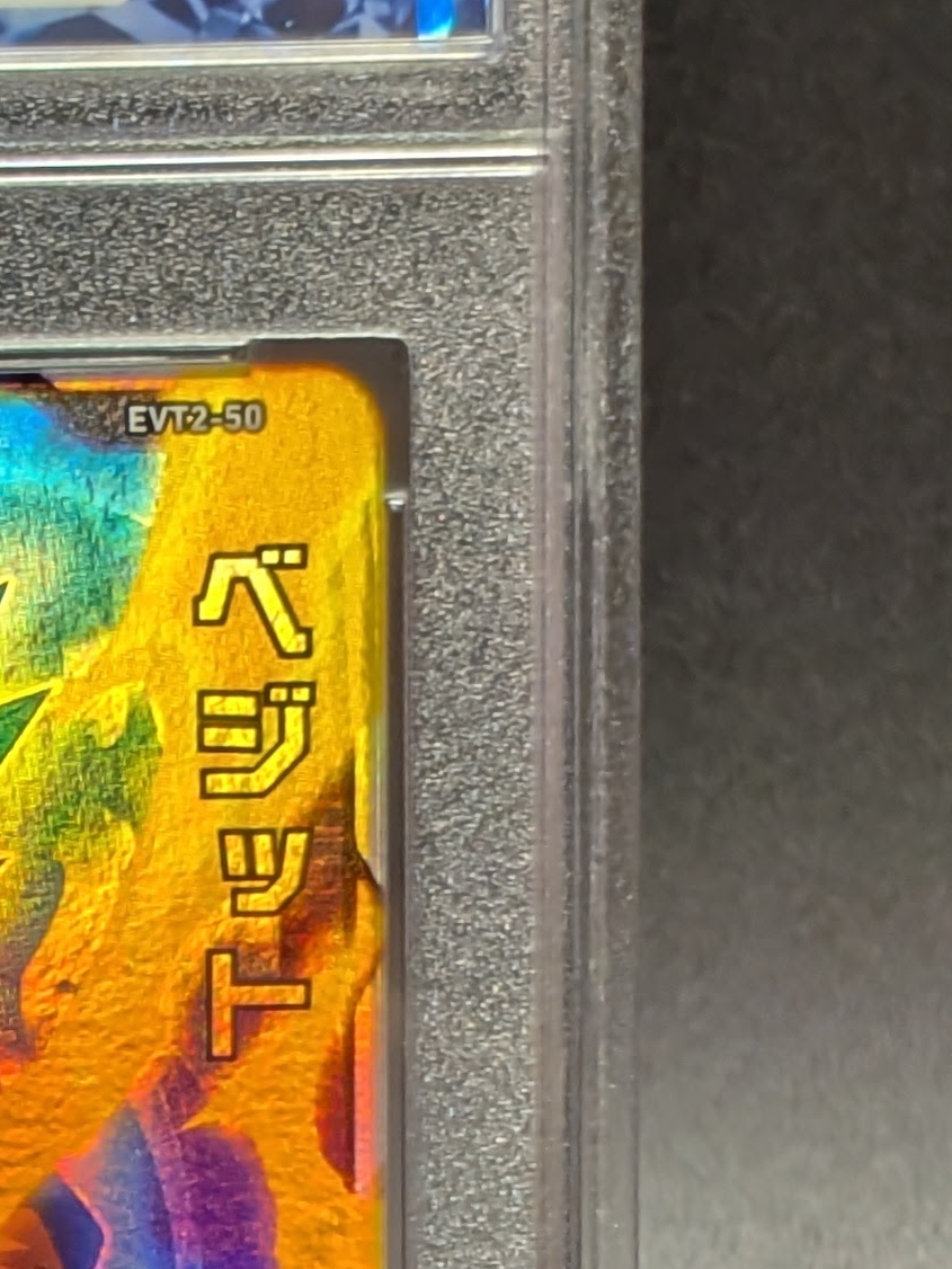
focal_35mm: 174
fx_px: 6378
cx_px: -399
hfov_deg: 8.4
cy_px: 1299
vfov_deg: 11.2
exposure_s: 1/40
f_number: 1.7
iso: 54
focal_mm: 4.53
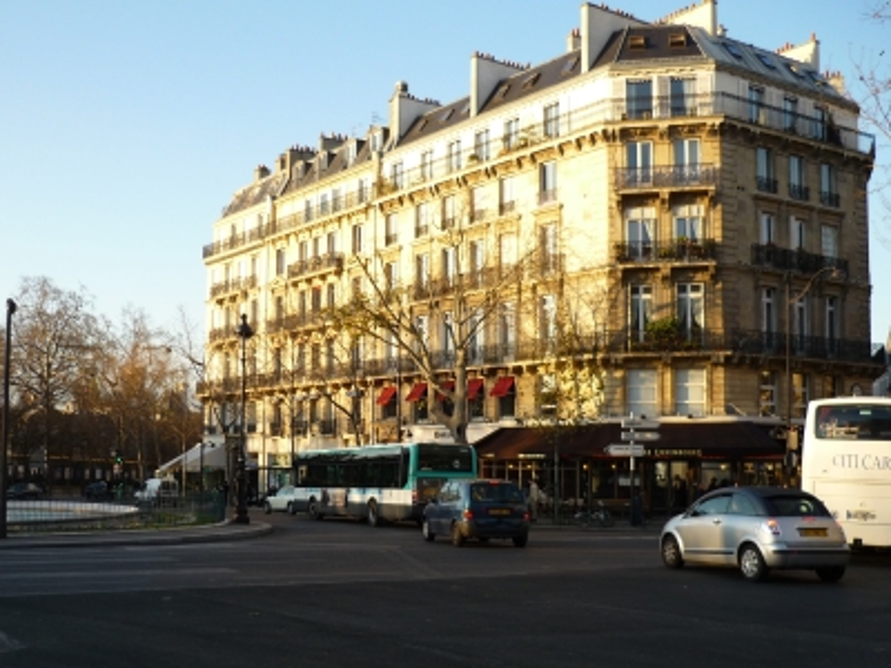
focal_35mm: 33
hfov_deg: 55.4
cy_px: 334
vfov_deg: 42.9
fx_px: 849
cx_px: 446
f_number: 2.8
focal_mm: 5.5
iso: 100
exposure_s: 1/320
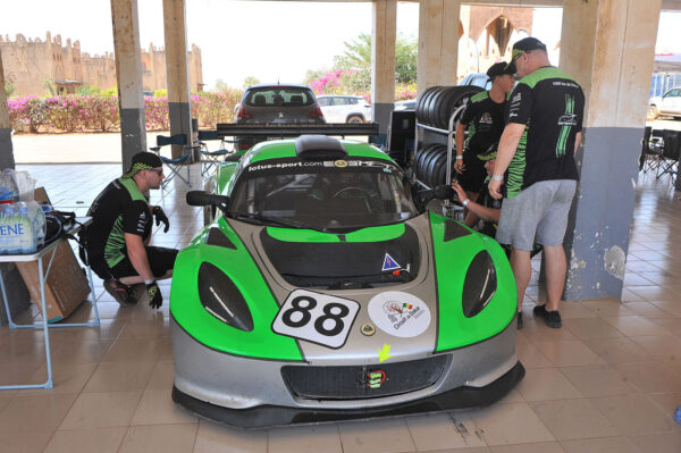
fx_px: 548
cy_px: 226
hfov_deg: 63.7
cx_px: 340
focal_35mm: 29
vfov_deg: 44.9
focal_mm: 29
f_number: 10
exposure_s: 1/125
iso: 400
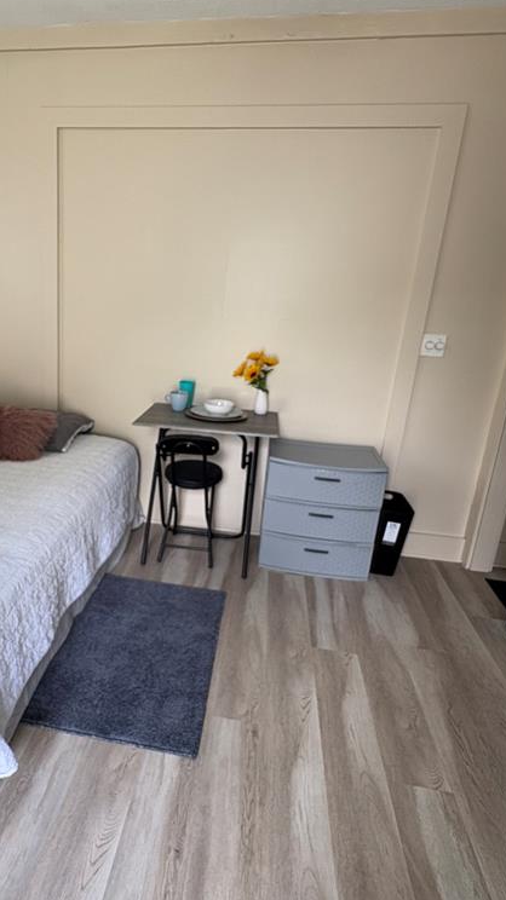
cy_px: 446
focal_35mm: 21
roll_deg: -1.1
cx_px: 173
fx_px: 501
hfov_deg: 52.6
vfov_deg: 83.9
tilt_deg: -16.5
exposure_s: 1/99
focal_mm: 2.22
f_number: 2.2
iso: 125
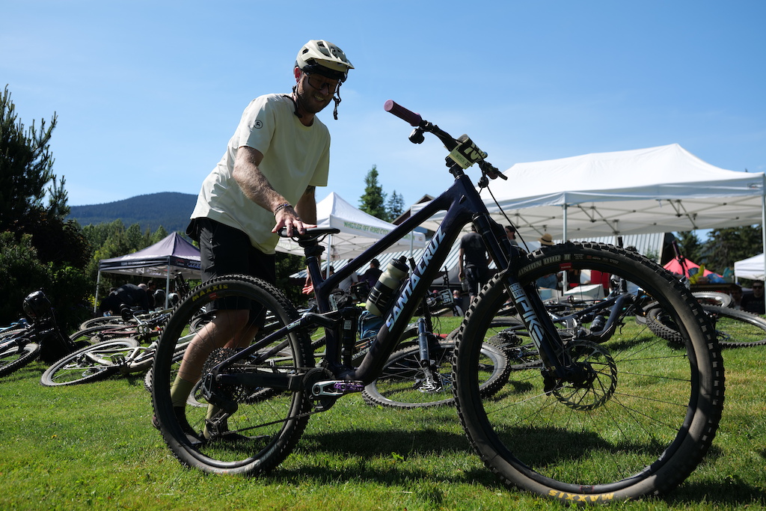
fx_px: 745
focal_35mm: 35
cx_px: 383
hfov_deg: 54.4
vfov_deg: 37.9
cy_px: 256
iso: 100
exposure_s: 1/320
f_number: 5.6
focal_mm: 35
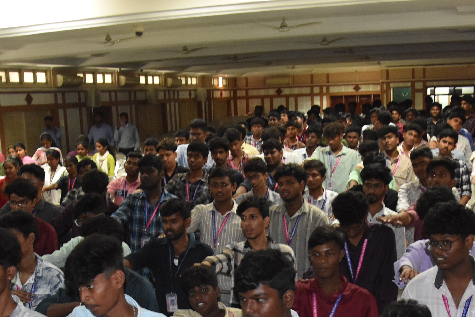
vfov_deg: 24.9
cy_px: 277
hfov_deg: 37.4
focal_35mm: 53
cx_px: 204
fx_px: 699
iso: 2800
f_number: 3.5
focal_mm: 18
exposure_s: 1/60
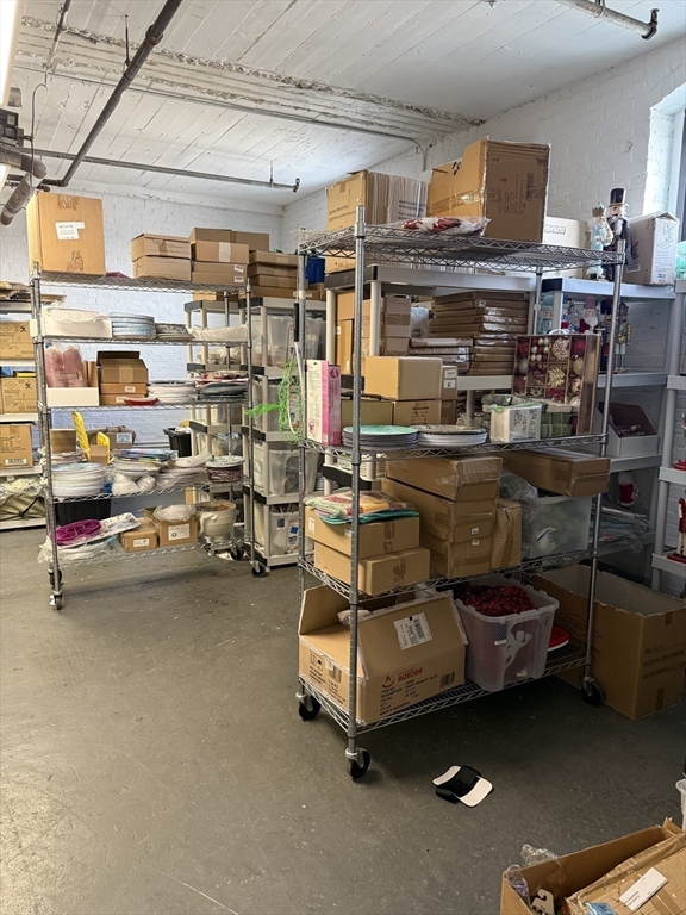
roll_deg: -1.1
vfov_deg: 71.6
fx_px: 634
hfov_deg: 56.8
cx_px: 343
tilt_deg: -8.7
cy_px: 458
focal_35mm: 24
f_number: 1.78
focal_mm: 6.76
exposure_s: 1/60
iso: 320
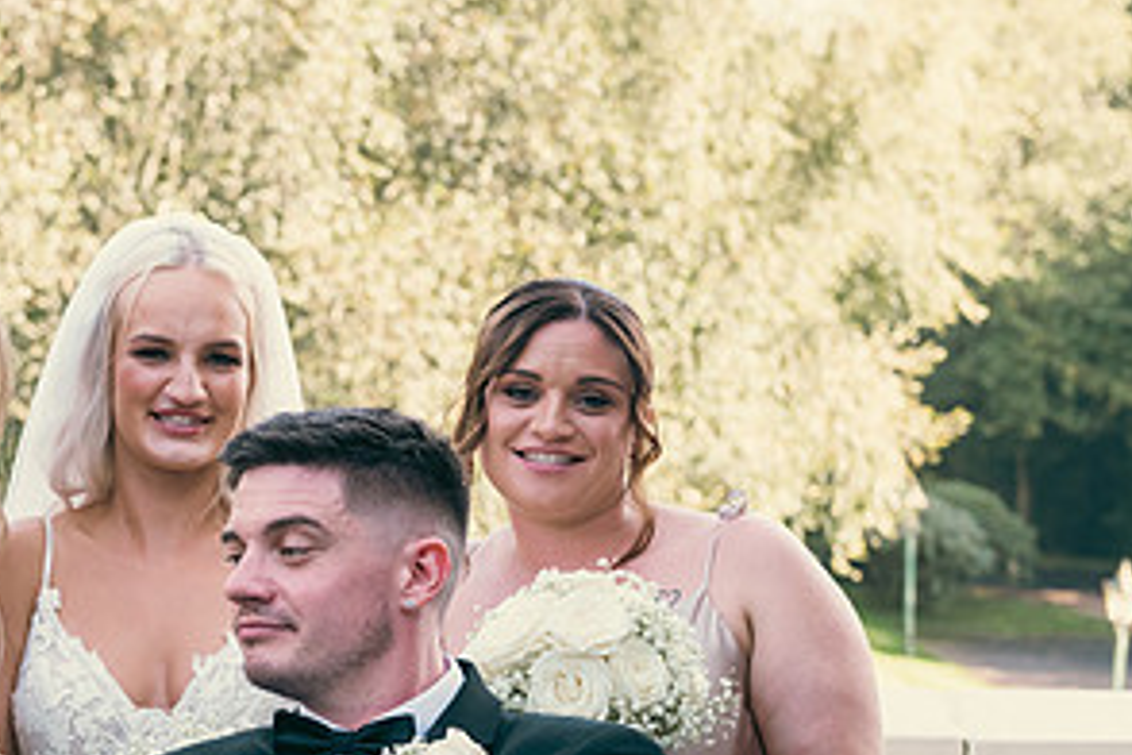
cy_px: 638
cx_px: 254
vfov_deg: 9.9
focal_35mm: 138
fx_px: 4339
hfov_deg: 14.8
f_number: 6.3
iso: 320
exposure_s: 1/160
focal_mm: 70
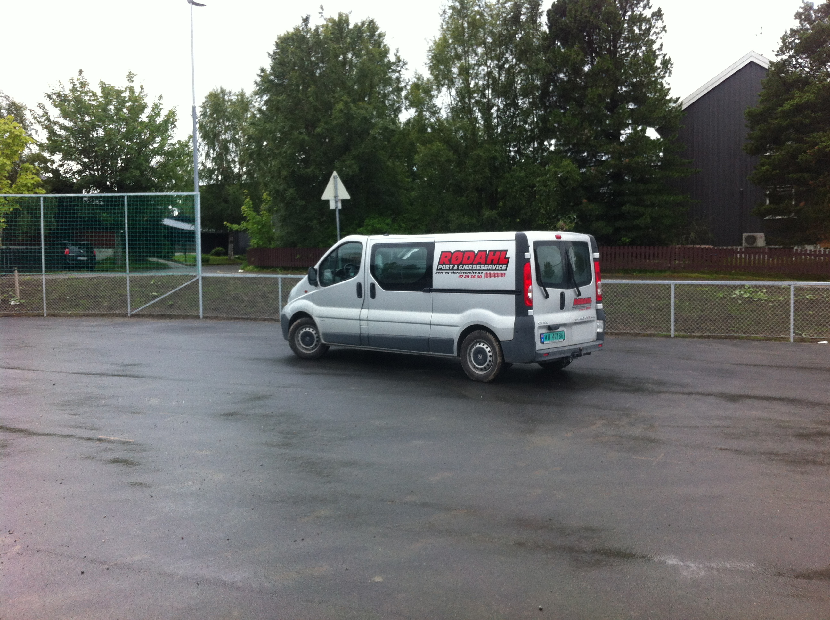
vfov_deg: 40.6
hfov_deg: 52.7
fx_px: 838
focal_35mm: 35
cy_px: 310
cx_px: 415
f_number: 2.8
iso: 80
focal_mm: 3.85
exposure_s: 1/307
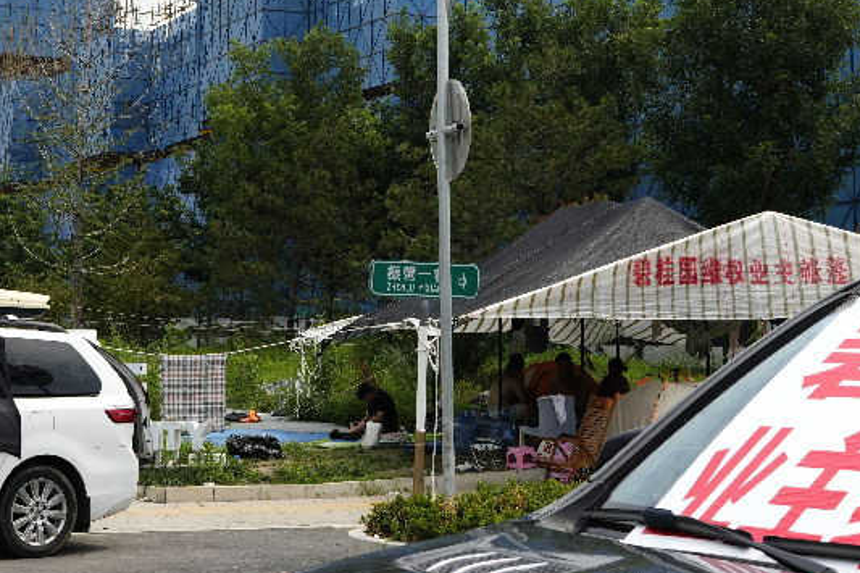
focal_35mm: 72
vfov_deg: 18.6
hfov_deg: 28.1
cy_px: 59
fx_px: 1719
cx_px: 400
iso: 320
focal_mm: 30
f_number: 8
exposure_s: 1/640
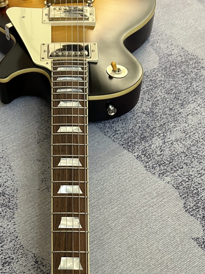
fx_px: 466
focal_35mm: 59
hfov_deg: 24.7
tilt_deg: -56.1
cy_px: 249
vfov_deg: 31.1
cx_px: 68
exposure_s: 1/60
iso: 400
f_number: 1.5
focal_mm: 5.7
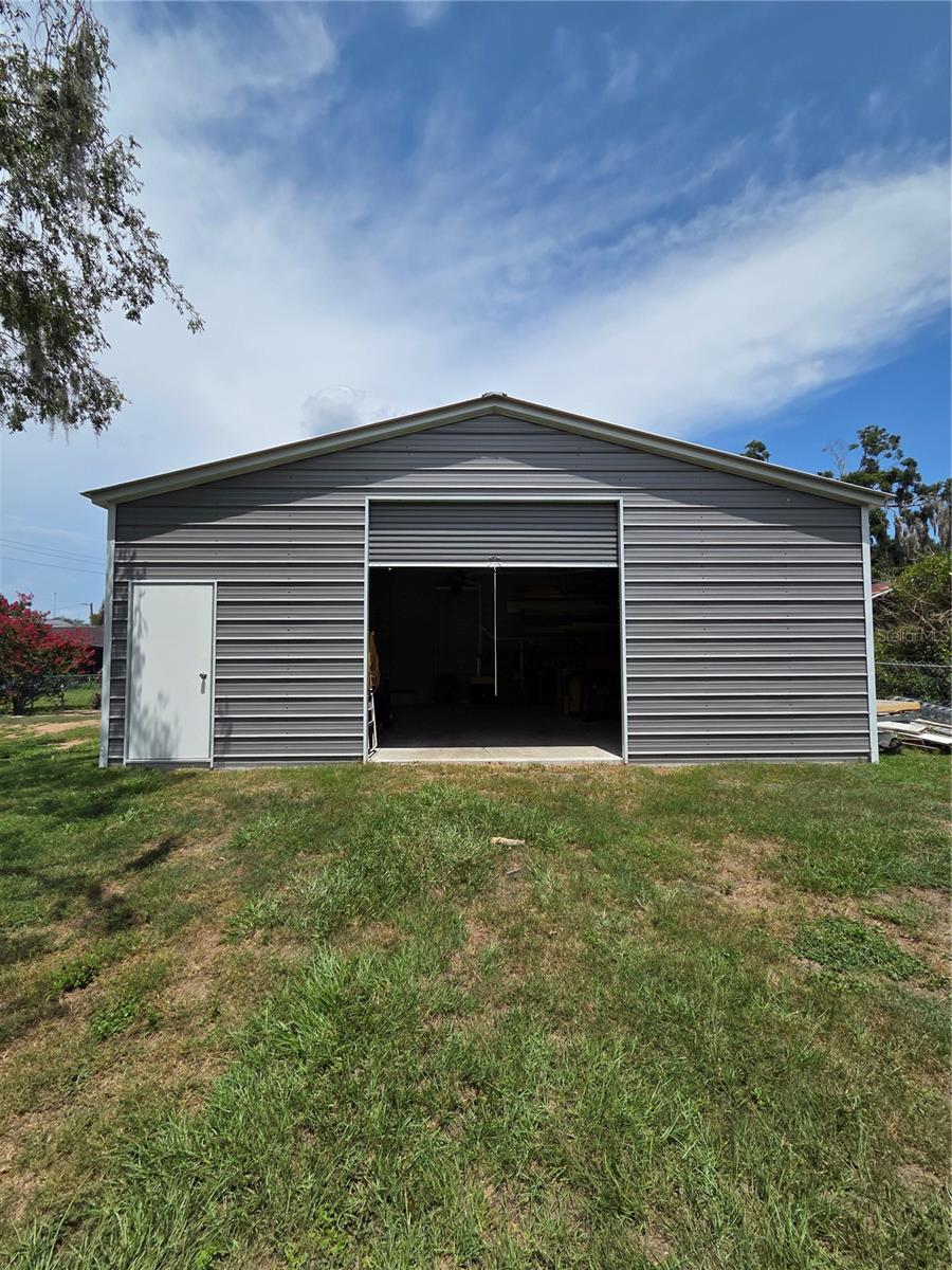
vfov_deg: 106.2
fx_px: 477
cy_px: 635
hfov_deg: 89.9
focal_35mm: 13
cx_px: 476
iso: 50
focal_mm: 2.2
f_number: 2.2
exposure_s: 1/3598
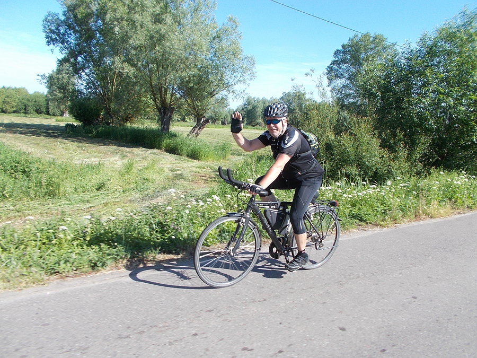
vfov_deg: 53.1
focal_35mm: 26
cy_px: 179
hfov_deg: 67.3
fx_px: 358
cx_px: 238
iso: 80
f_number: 3.2
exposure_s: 1/400
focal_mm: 4.6
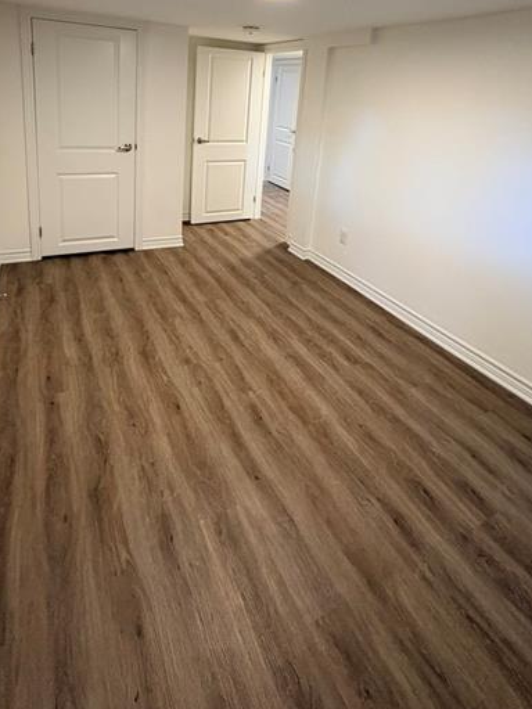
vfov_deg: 74.1
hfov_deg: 63.2
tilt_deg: -12.5
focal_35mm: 21
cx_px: 231
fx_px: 430
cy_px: 188
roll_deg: -3.5
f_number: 2.2
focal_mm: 2.22
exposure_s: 1/60
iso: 320
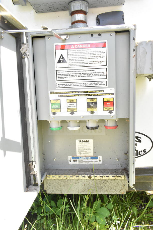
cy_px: 115
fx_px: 172
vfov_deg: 67.4
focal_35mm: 27
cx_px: 76
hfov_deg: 48.0
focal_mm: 18
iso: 1600
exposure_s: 1/320
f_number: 9
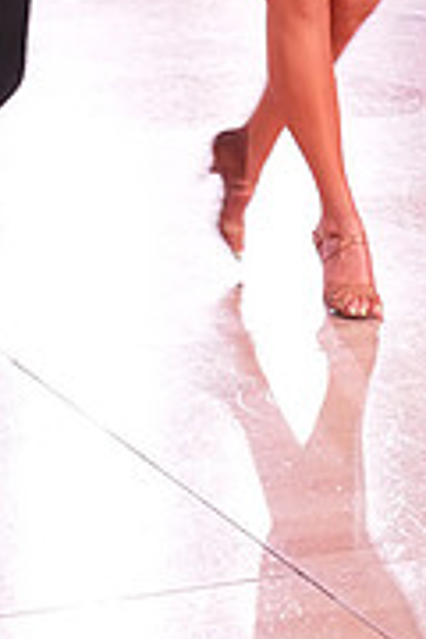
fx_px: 2112
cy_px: -302
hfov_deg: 11.5
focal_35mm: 119
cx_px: 108
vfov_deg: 15.9
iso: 3200
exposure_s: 1/200
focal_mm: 37
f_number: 5
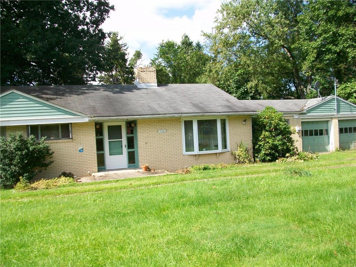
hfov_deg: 56.8
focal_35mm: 32
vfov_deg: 44.2
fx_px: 329
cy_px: 134
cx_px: 178
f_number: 2.8
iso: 64
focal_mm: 5.7
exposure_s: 1/500
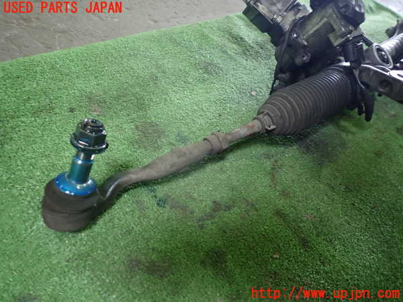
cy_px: 151
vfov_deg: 54.9
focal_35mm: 25
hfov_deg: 69.4
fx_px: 291
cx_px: 202
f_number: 2
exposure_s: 1/30
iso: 320
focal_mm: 4.5
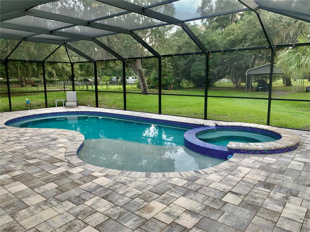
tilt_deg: -8.3
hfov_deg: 67.3
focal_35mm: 26
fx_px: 233
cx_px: 155
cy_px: 116
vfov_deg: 53.1
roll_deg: +0.0
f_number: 1.8
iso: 25
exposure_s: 1/179
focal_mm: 4.25
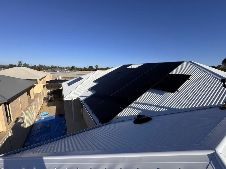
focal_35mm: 14
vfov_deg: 85.7
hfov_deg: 102.1
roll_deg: -1.3
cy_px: 84
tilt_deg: -9.9
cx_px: 113
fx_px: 91
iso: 50
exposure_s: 1/2415
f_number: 2.2
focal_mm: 2.22
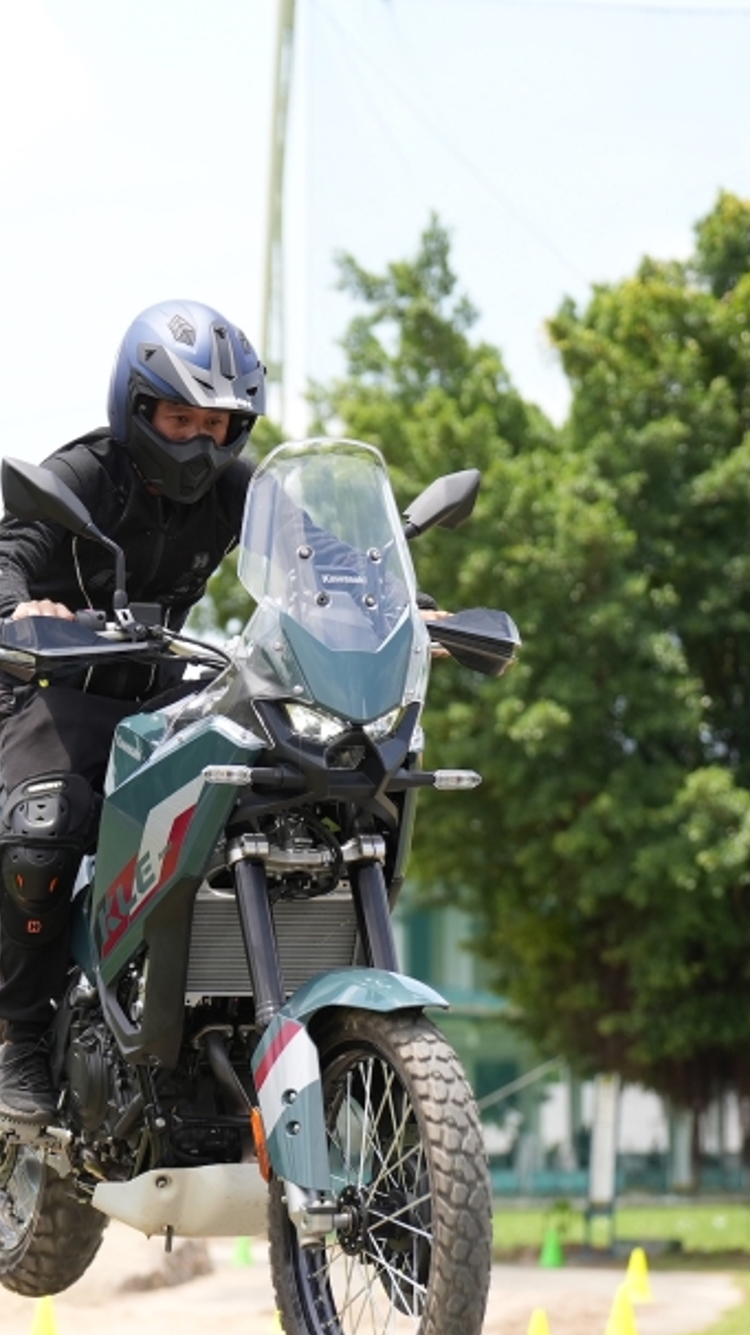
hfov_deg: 8.3
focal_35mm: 145
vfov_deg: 14.8
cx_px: 4
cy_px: 853
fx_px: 5131
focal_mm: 70
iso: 250
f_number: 2.8
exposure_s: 1/2000
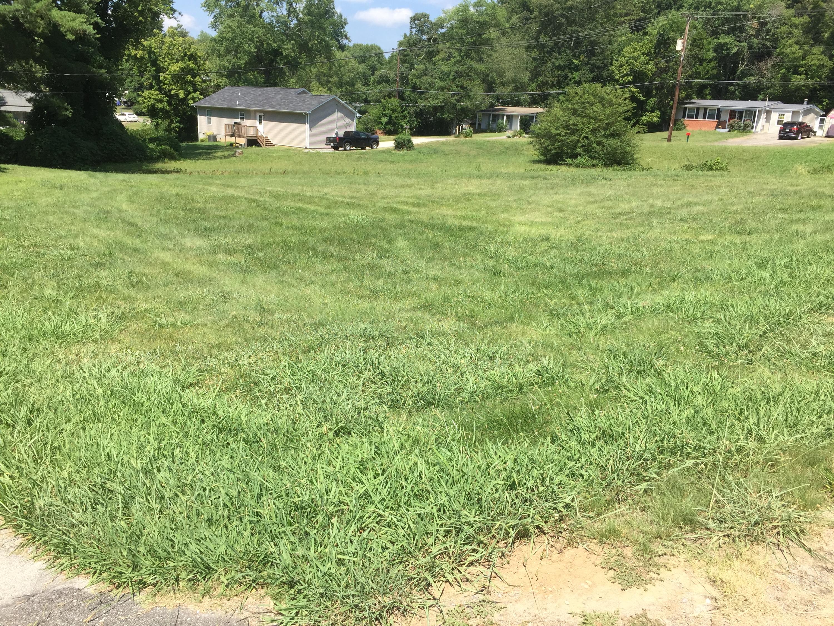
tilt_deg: -15.1
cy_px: 313
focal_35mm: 29
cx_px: 417
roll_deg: -1.8
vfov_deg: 48.2
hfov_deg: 61.7
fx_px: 699
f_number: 2.2
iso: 32
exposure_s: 1/1163
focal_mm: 4.15
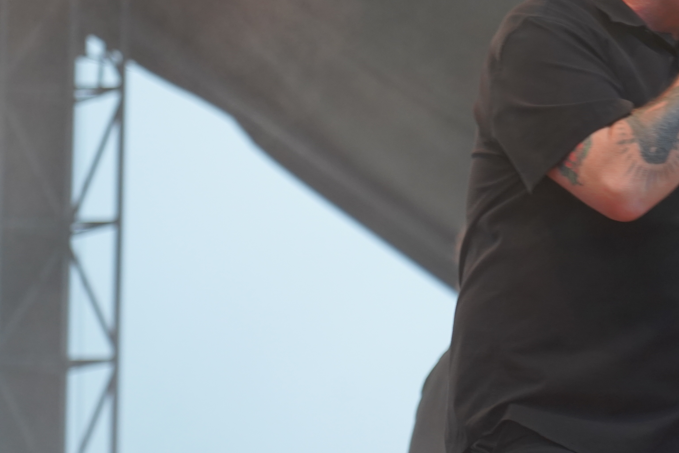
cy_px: 142
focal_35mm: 206
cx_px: 597
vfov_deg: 6.7
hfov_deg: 9.9
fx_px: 3885
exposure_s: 1/160
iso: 1000
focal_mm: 105
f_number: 4
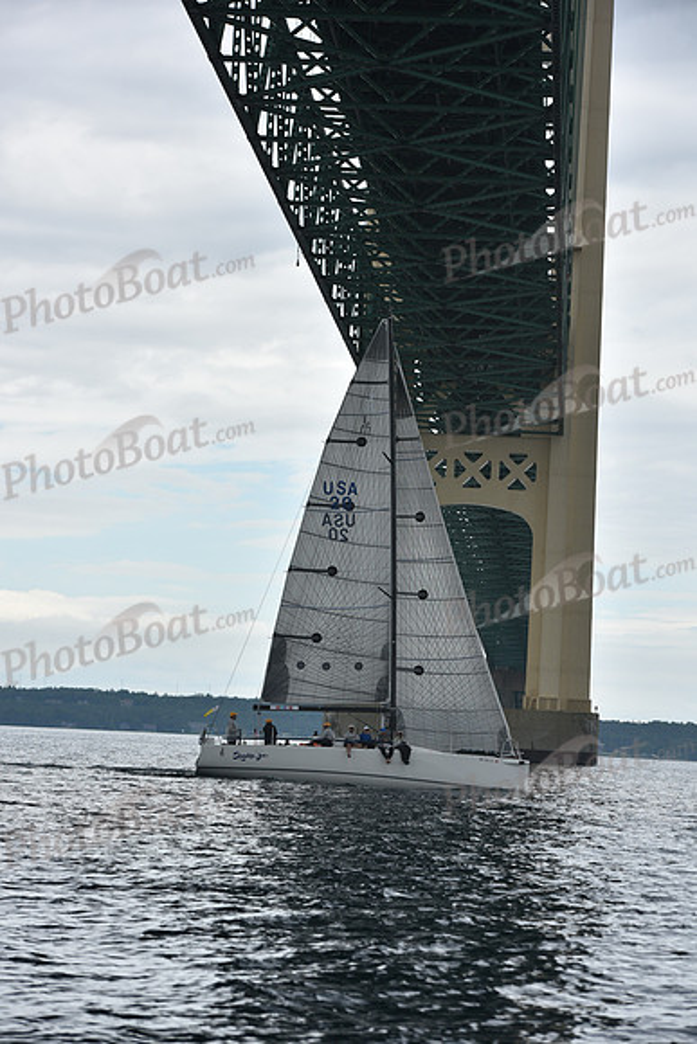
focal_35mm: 112
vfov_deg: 18.3
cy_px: 522
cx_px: 348
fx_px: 3250
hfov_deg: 12.2
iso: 250
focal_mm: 112
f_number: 6.3
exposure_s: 1/800
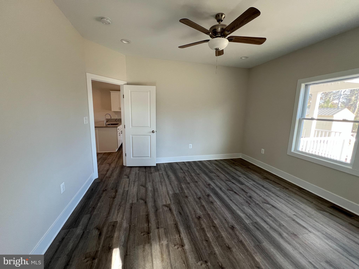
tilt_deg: -8.5
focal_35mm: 13
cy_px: 134
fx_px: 135
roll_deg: -0.6
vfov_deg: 89.9
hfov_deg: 106.2
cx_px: 180
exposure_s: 1/120
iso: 125
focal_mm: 1.57
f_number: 1.8
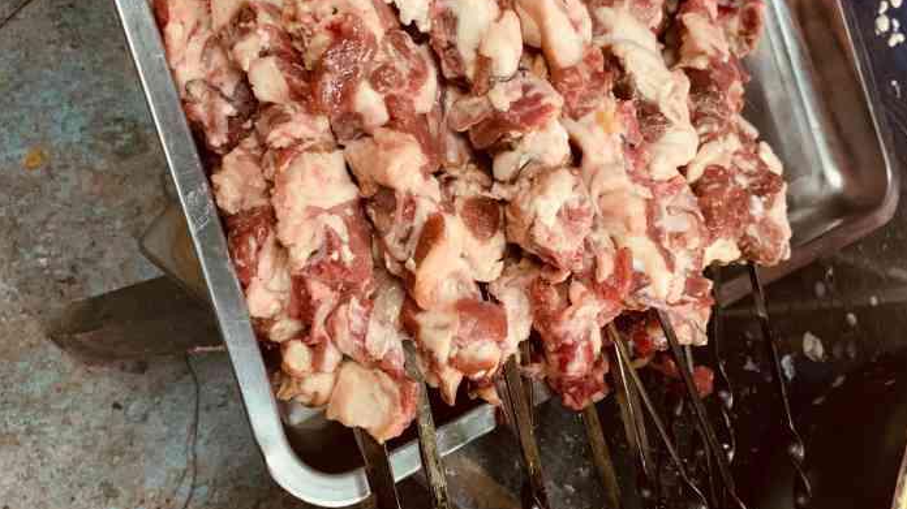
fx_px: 914
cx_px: 455
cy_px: 219
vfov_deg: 31.1
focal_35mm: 38
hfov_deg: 52.8
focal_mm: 4.25
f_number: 1.8
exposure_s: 1/30
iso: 640
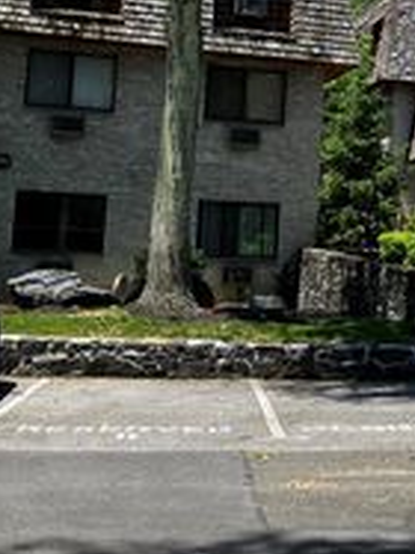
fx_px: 1200
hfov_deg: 18.9
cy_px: 114
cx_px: 439
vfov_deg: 25.6
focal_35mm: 75
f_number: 1.8
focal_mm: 3.99
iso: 32
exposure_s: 1/899
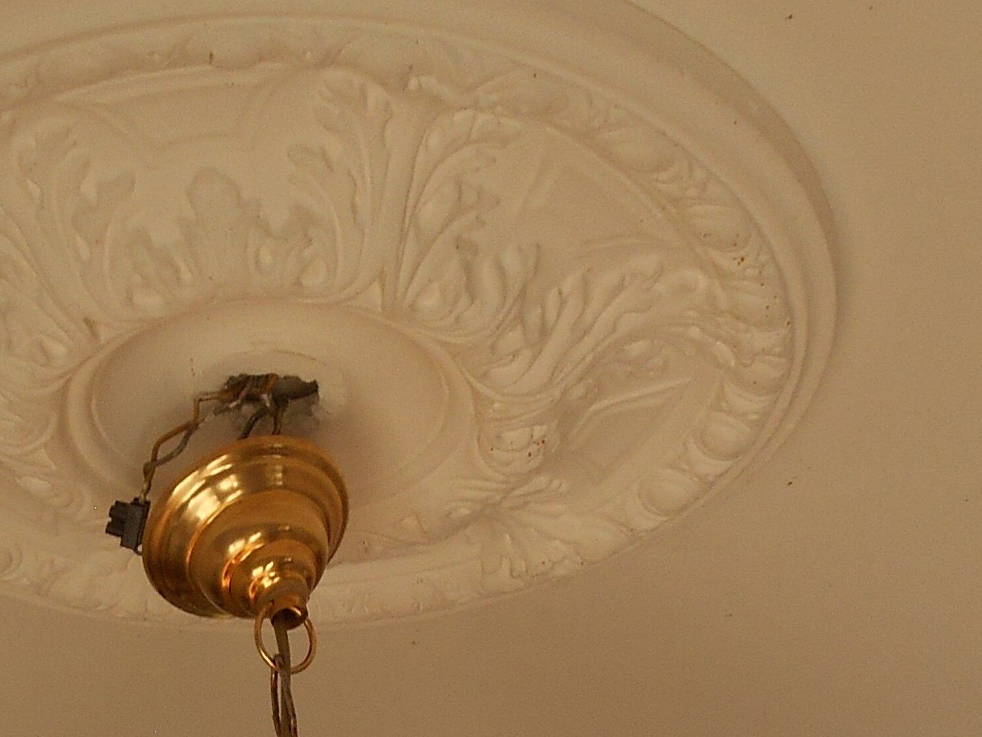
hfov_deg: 33.3
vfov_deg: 24.3
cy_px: 771
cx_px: 285
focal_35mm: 57
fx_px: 1617
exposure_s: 1/50
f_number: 3.4
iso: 80
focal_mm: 4.7
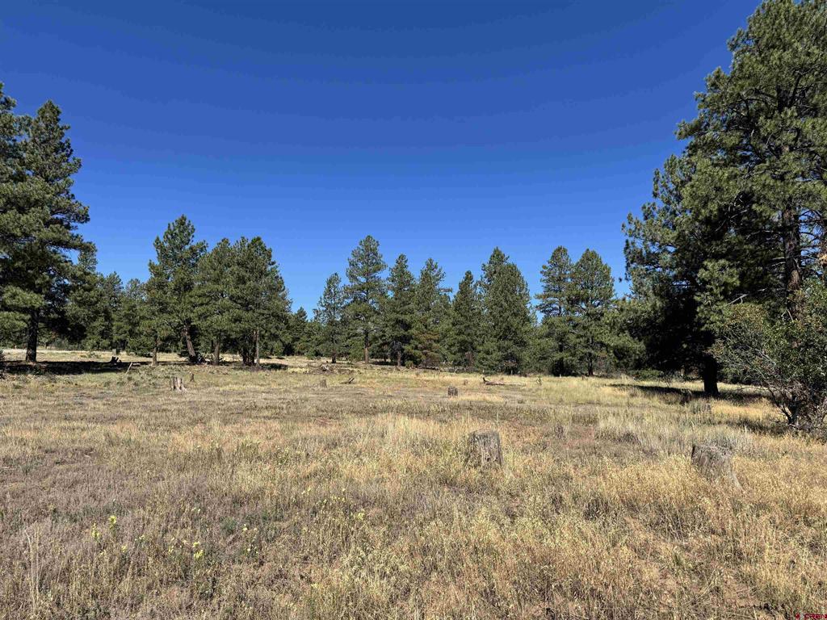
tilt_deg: +6.5
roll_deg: -1.2
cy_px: 310
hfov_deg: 71.6
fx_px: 573
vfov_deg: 56.8
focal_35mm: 24
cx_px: 414
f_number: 1.78
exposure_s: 1/4310
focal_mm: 6.76
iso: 80
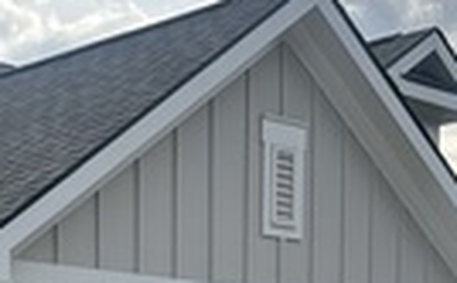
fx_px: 1578
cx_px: -19
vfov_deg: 9.5
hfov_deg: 16.1
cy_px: 580
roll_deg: +1.5
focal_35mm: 127
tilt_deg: -3.2
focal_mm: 6.86
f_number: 1.78
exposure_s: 1/2469
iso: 80
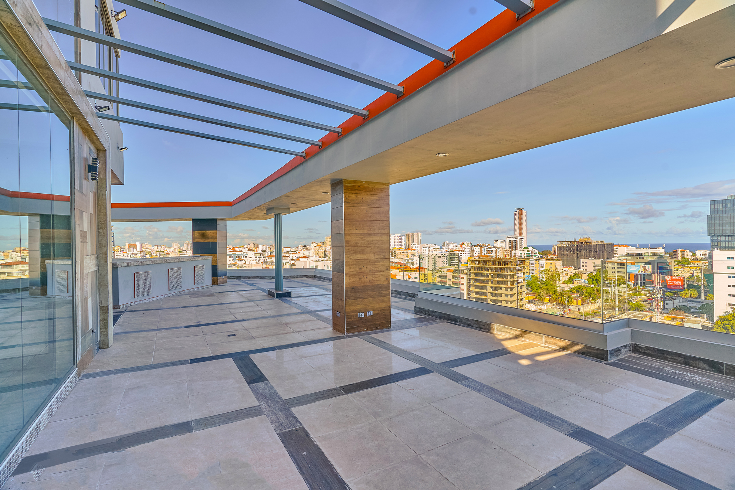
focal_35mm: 17
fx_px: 347
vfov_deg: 70.5
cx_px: 368
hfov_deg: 93.3
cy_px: 245
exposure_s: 1/250
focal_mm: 17
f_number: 8
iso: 640
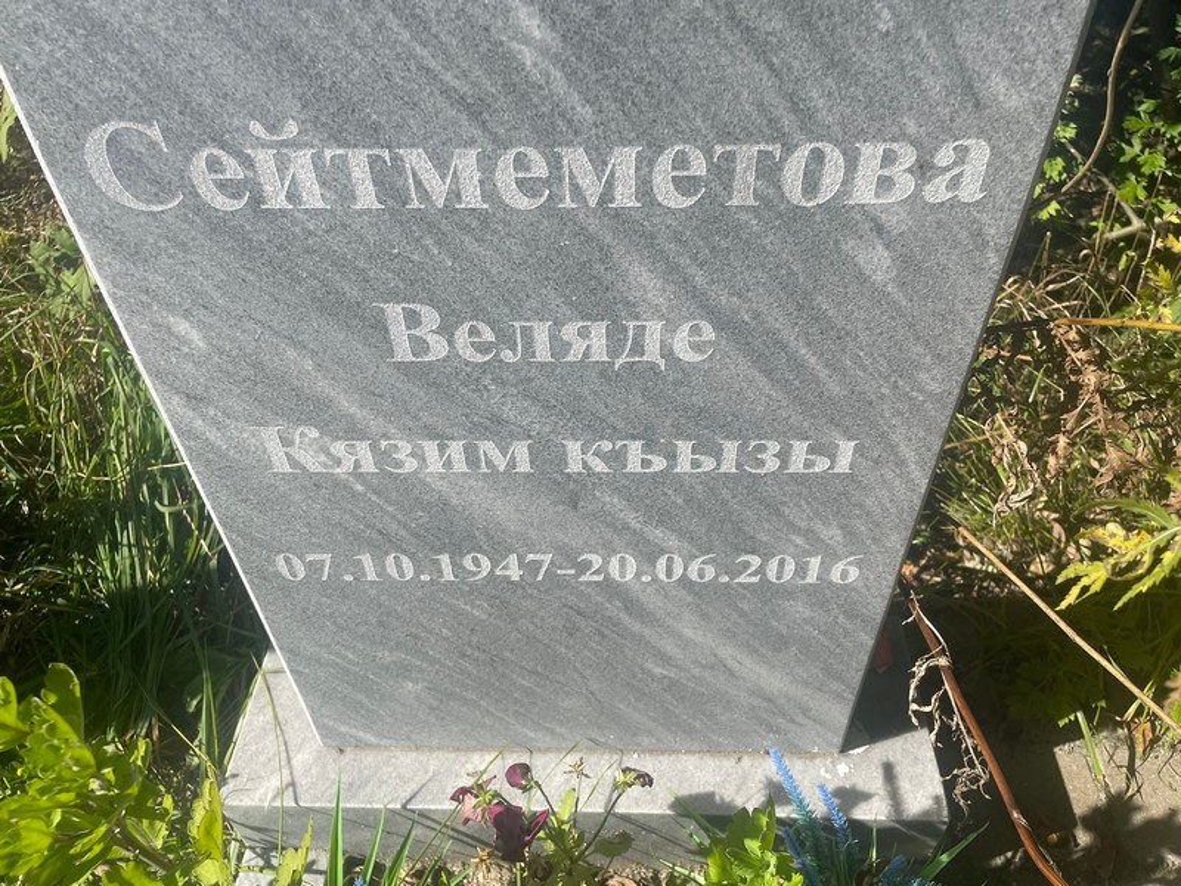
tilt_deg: -42.5
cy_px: 443
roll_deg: -0.1
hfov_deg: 67.3
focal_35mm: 26
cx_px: 590
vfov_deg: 53.1
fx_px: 887
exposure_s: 1/3040
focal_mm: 4.2
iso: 32
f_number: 1.6
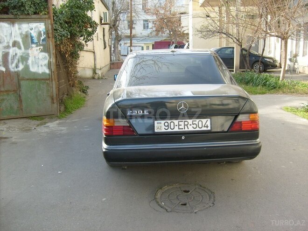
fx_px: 311
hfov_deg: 52.6
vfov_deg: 40.7
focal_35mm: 35
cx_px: 154
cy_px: 116
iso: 80
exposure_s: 1/250
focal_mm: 5.8
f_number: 2.8
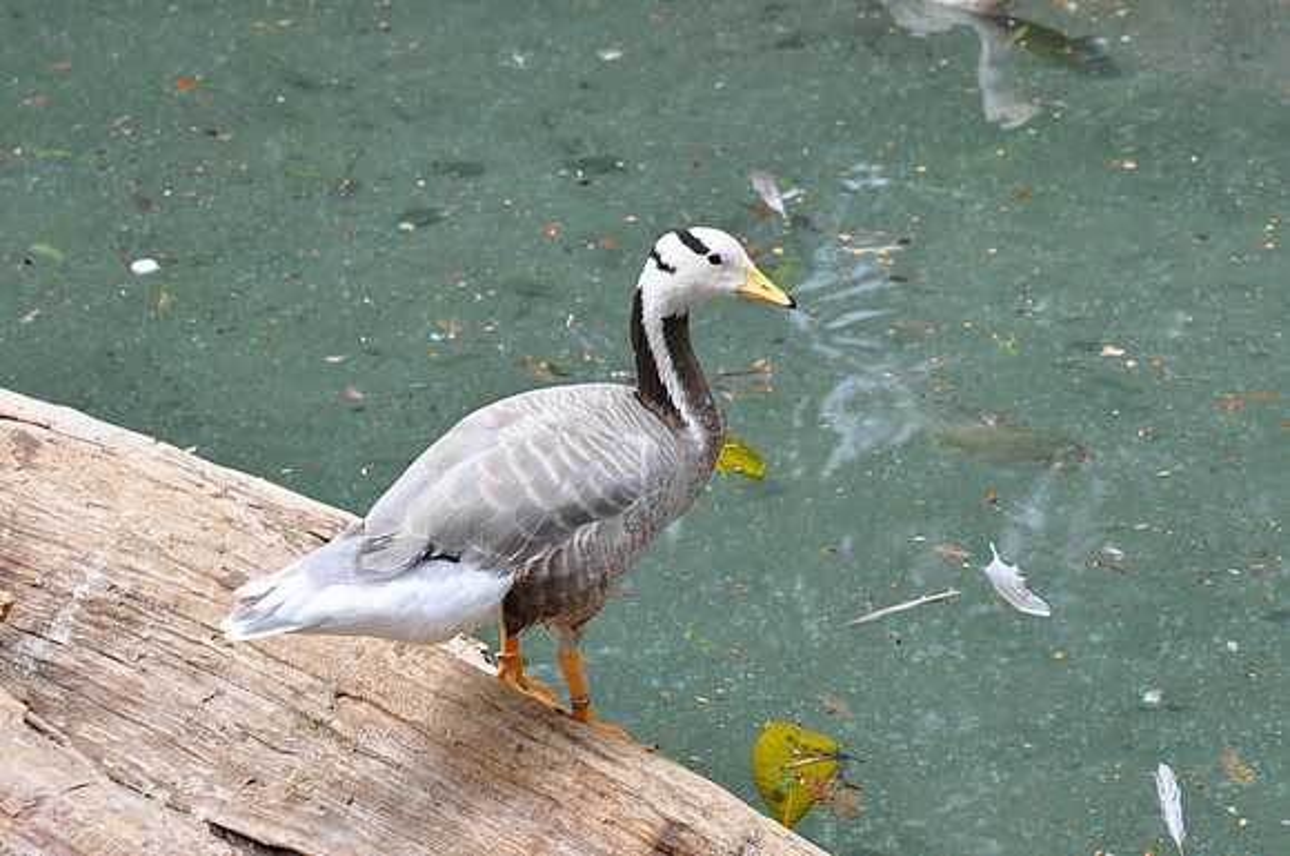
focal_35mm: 105
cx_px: 645
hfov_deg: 19.5
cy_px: 428
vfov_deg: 13.0
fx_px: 3757
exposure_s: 1/500
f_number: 5.6
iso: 360
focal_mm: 70
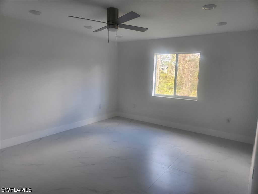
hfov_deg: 71.6
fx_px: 179
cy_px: 97
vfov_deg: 56.8
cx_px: 129
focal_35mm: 24
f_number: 1.8
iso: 100
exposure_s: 1/180
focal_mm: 5
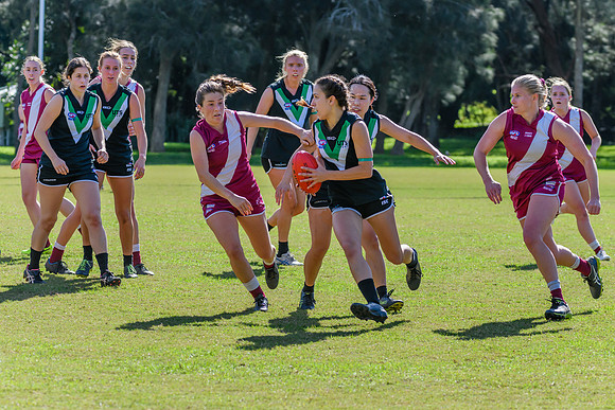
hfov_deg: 10.1
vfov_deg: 6.8
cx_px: 332
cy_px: 233
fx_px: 3472
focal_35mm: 203
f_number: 7.1
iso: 800
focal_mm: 170
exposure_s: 1/1250
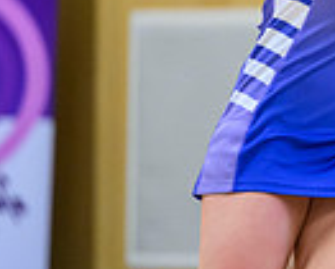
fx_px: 9674
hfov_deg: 2.0
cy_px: 1
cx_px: 592
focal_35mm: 975
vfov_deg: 1.6
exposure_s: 1/1000
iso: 3200
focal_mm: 200
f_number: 3.2
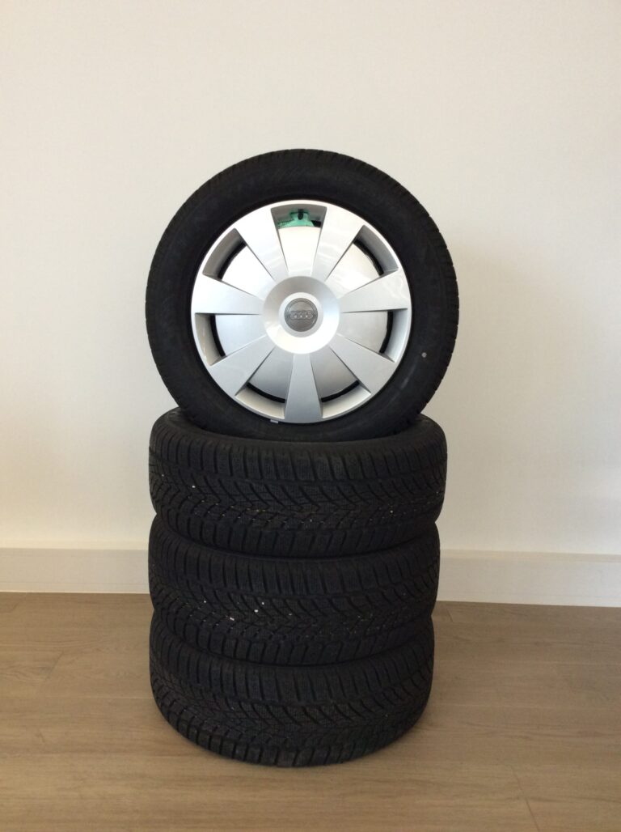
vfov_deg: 56.9
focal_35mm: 32
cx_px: 310
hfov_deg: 44.1
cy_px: 416
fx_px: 767
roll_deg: +0.1
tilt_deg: -11.8
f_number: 2.4
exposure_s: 1/25
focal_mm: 3.3
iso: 100
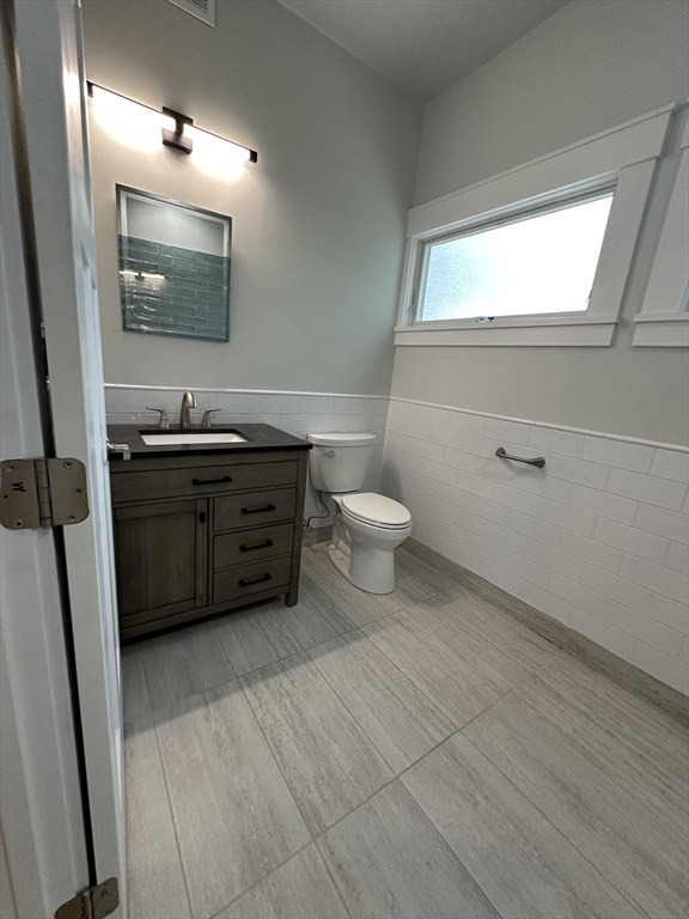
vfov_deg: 102.1
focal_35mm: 14
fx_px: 372
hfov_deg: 85.7
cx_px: 344
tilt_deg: -13.4
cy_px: 460
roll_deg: -5.9
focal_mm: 2.22
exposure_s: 1/120
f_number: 2.2
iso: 250
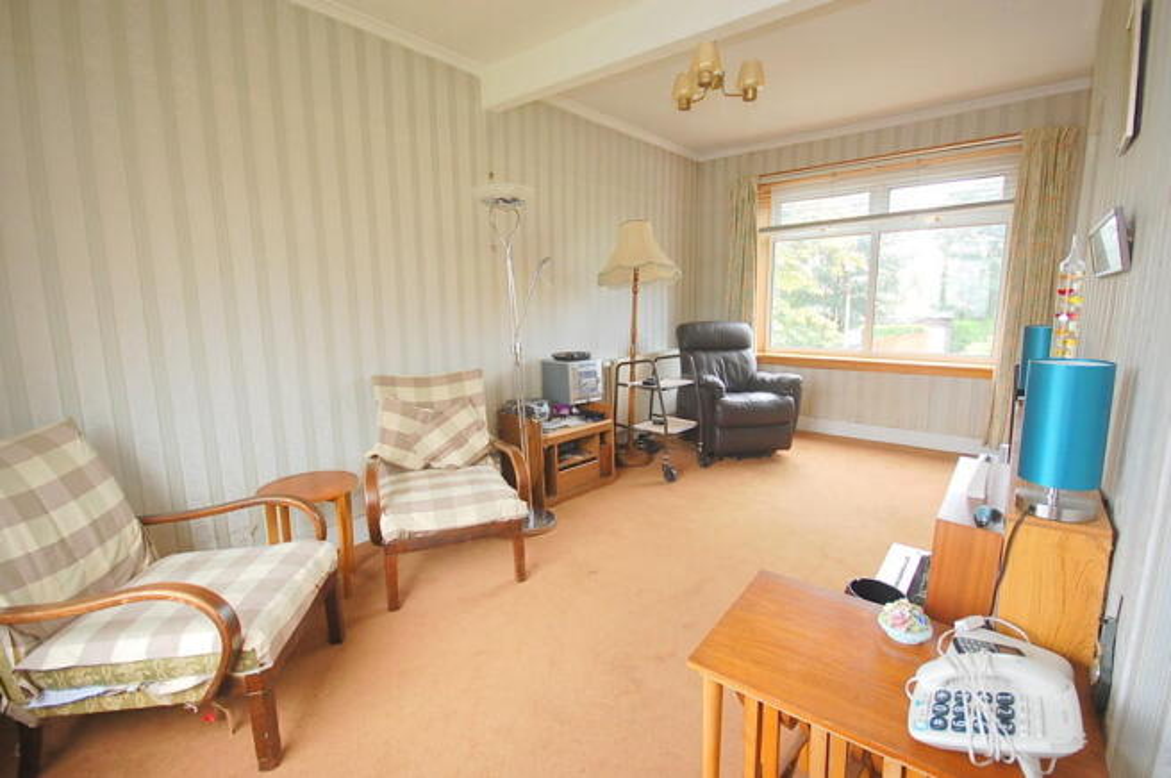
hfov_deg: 100.4
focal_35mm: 15
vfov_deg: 77.2
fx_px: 487
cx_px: 586
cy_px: 389
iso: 400
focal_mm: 10
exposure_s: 1/50
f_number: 4
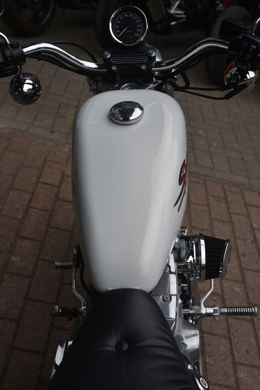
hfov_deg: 27.0
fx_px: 541
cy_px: 195
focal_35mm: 50
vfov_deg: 39.6
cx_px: 130
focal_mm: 50
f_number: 7.1
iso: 100
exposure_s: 1/200
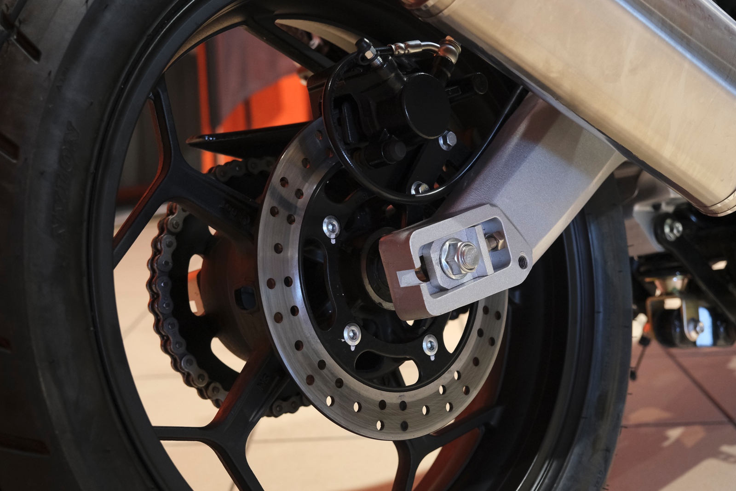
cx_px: 368
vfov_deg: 27.5
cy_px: 246
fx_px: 1002
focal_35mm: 49
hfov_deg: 40.3
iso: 2500
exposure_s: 1/100
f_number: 4
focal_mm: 32.5
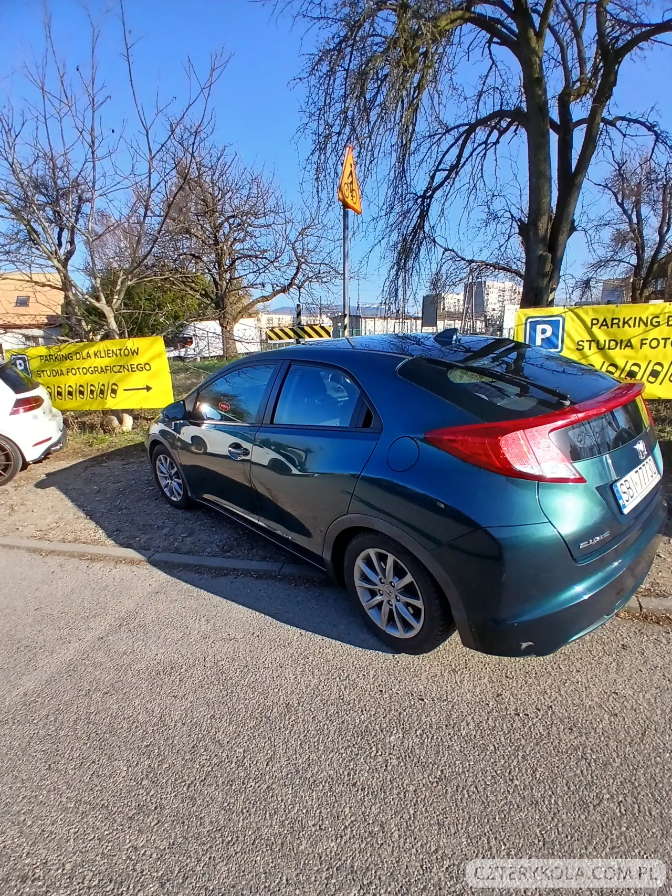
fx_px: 440
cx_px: 336
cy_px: 448
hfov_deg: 74.7
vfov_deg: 91.0
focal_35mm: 17
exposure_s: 1/666
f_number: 2.2
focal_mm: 1.4
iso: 50
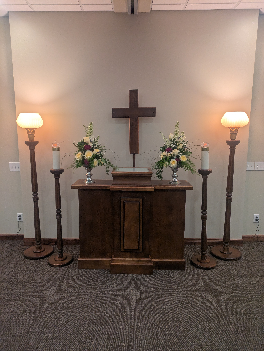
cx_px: 132
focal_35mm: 25
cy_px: 176
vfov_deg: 69.4
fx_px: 254
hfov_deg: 54.9
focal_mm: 5.43
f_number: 1.89
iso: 103
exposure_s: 1/120
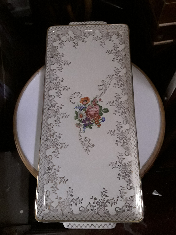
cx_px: 88
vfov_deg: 65.3
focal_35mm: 27
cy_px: 118
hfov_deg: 51.4
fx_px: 183
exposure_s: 1/17
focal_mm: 2.91
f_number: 1.9
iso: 320
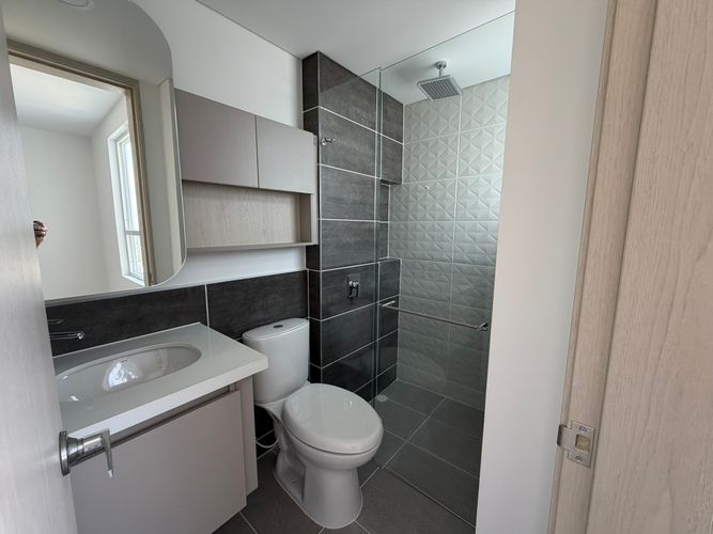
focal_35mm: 14
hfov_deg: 102.1
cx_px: 356
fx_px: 288
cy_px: 267
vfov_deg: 85.7
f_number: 2.2
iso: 125
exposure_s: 1/121
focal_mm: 2.22
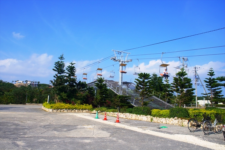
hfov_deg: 62.0
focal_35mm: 30
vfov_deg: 43.5
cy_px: 75
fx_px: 187
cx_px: 112
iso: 200
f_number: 13
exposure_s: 1/320
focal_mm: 20
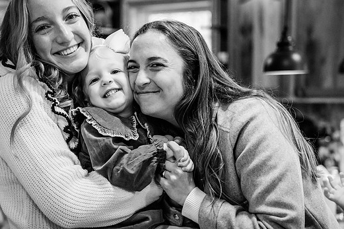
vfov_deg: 17.5
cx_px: 166
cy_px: 122
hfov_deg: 26.0
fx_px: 745
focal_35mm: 78
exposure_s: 1/250
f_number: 2.8
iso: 2000
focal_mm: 70
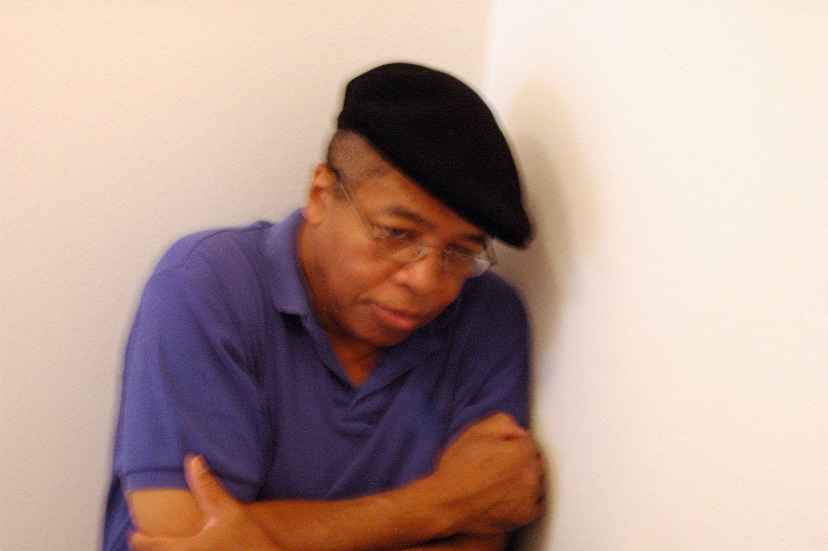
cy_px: 276
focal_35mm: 63
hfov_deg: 31.9
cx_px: 414
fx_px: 1448
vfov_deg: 21.5
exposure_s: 1/8
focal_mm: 42
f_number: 4.2
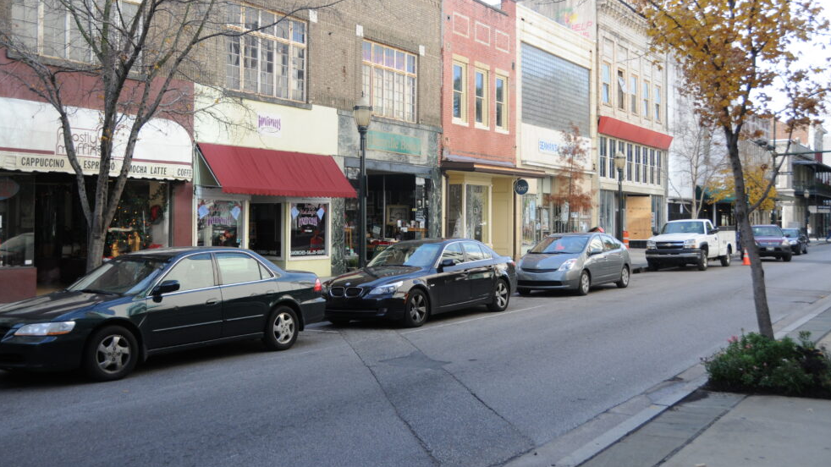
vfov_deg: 32.7
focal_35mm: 36
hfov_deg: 55.3
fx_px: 793
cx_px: 403
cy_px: 182
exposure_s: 1/800
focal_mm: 22
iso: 500
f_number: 5
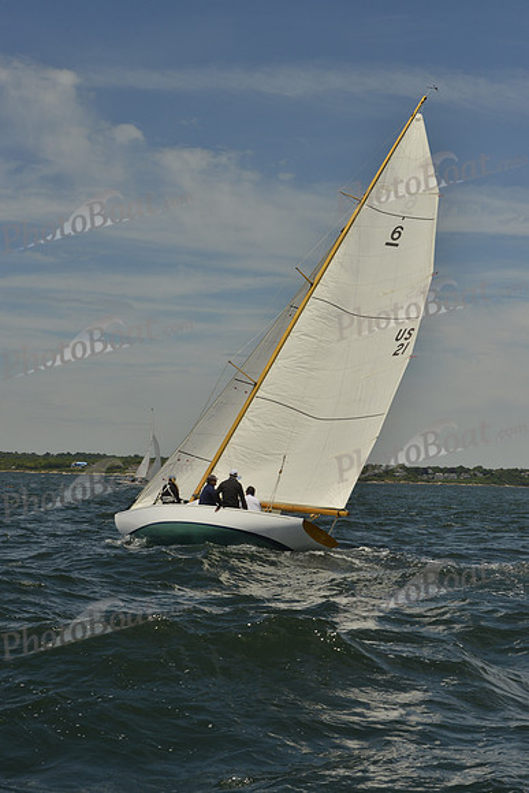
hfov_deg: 19.5
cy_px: 396
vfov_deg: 28.8
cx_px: 264
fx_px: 1542
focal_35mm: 70
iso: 280
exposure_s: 1/1600
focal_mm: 70
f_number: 11
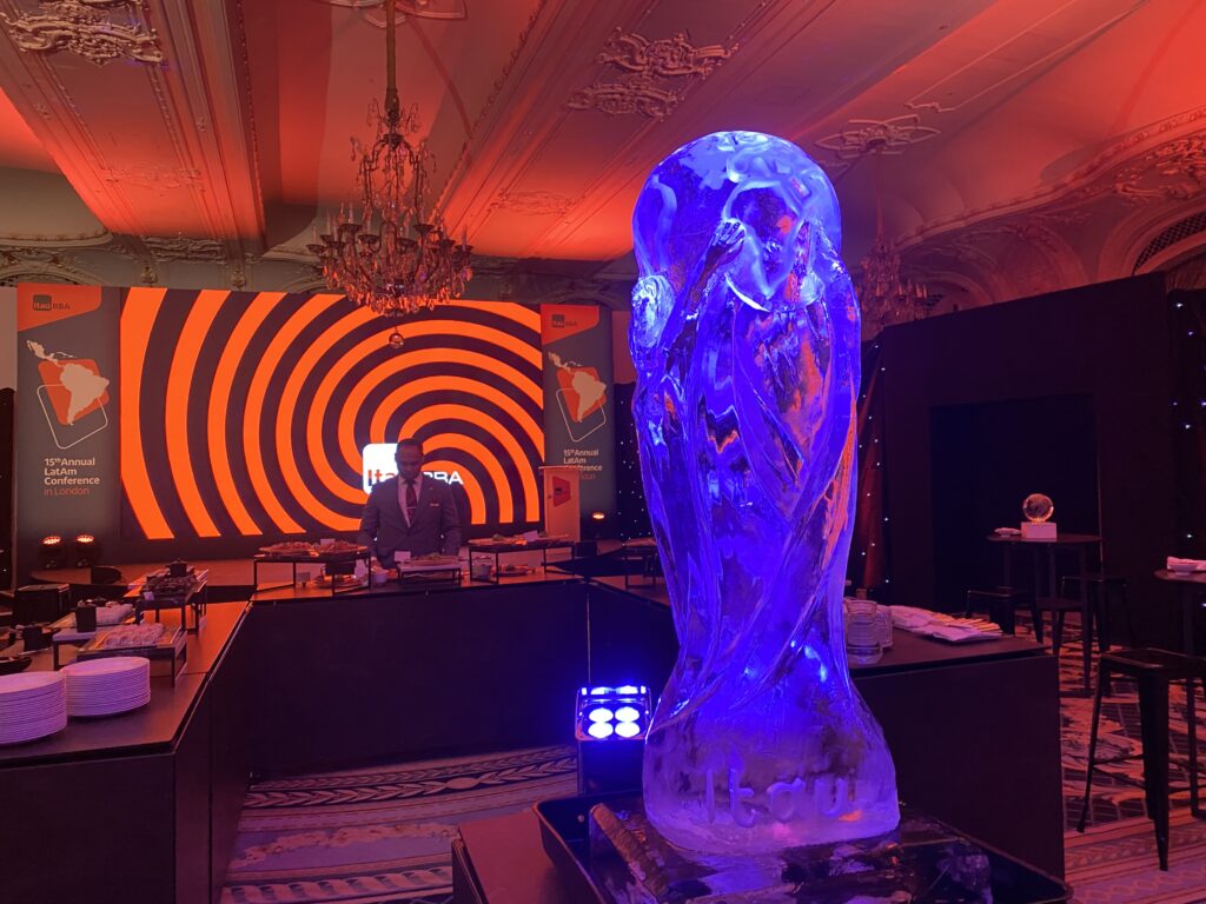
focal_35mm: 26
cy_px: 452
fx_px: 906
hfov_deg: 67.3
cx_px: 603
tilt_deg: +0.5
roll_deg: -1.8
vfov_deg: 53.1
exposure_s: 1/60
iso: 250
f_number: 1.8
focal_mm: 4.25
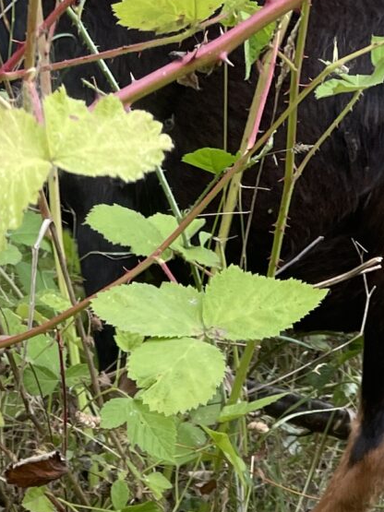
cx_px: 83
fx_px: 1776
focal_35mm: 120
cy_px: 871
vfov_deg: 14.7
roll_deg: -9.9
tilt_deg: -28.2
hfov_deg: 12.3
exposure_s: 1/315
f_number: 1.6
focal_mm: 4.2
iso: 32
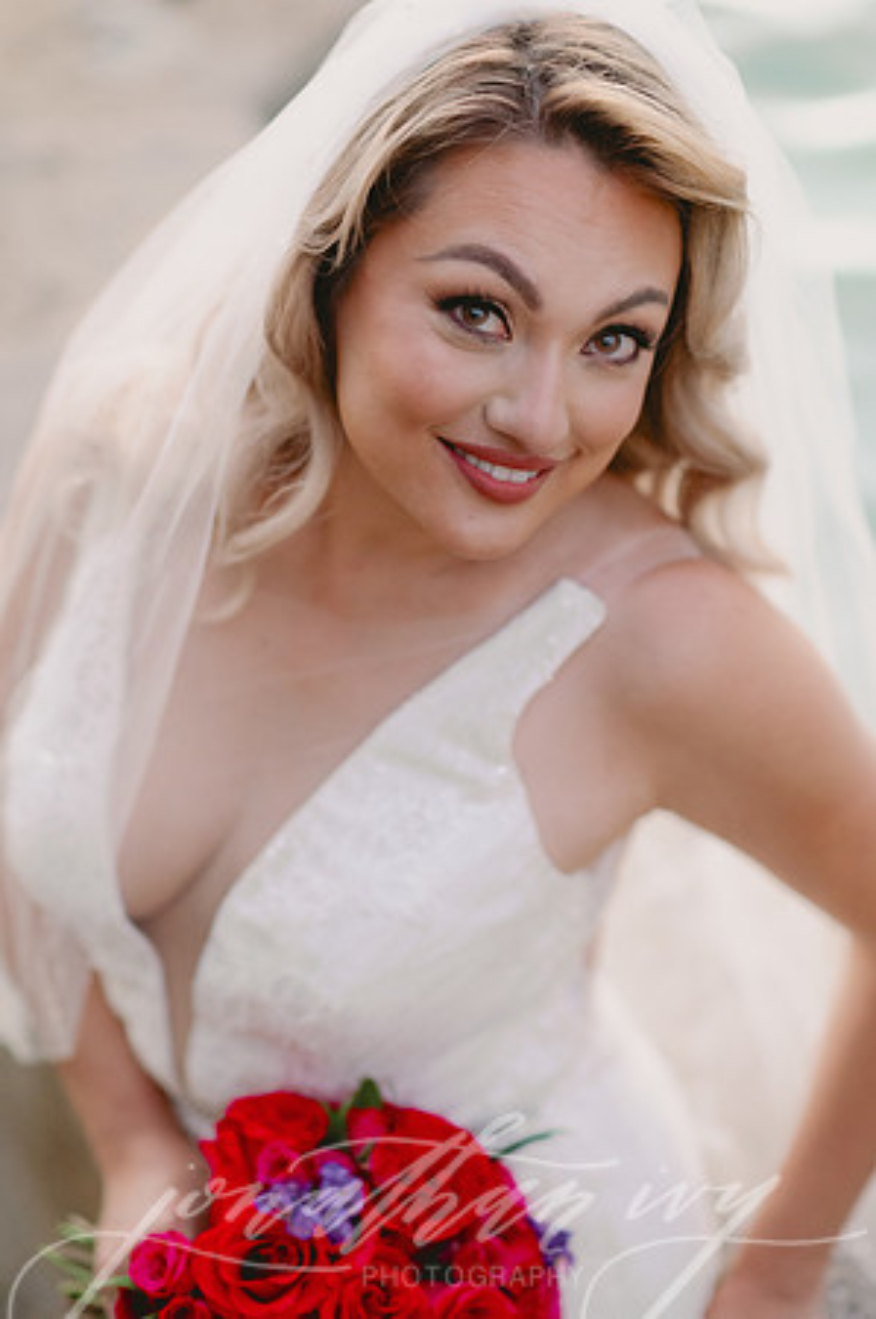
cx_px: 438
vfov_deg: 23.9
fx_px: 3109
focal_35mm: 85
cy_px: 660
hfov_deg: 16.0
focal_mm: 85
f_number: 2
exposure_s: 1/125
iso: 1600
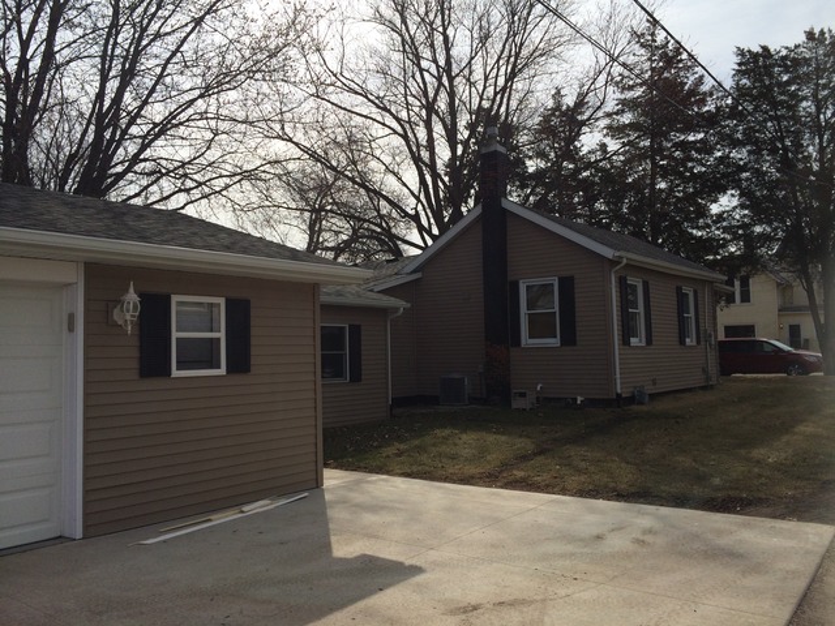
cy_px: 313
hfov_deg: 61.7
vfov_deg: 48.2
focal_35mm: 29
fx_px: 700
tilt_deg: +3.2
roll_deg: +3.5
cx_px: 418
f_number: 2.2
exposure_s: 1/4115
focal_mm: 4.15
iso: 32
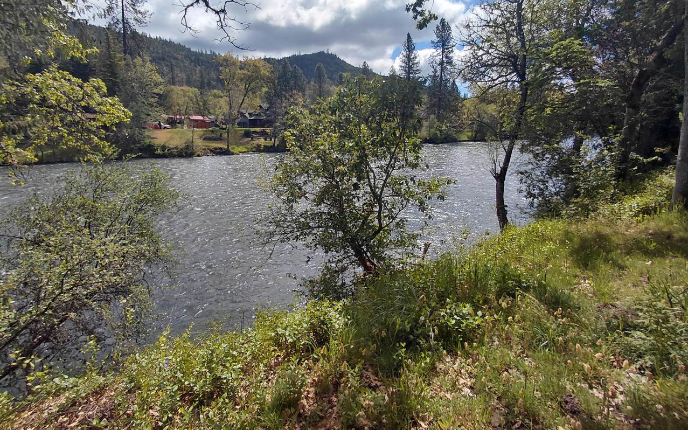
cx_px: 344
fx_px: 319
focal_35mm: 17
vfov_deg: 67.4
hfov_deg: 94.4
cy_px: 175
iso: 40
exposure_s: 1/2661
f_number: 2.2
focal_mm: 1.64
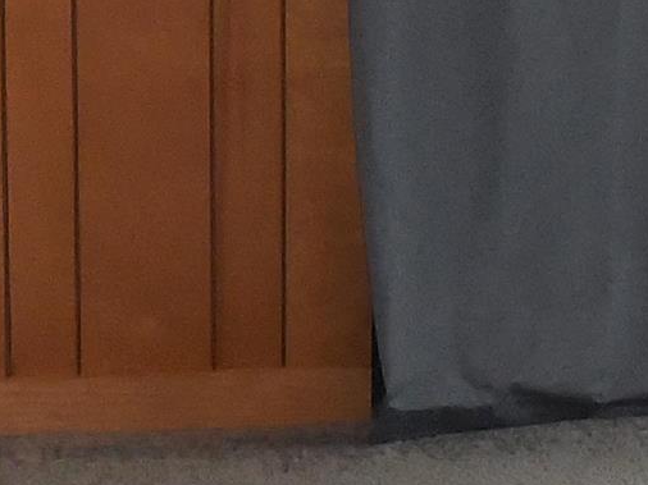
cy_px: 18
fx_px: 2956
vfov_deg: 9.3
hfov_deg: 12.4
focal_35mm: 158
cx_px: 571
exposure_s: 1/25
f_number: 3.5
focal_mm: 4.6
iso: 280
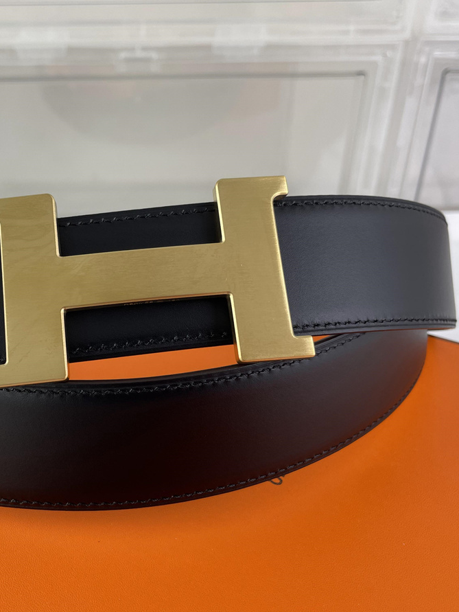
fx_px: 618
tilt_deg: -32.3
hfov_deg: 40.0
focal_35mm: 35
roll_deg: +1.7
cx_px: 136
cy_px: 307
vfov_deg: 52.6
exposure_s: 1/113
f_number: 1.6
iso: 32
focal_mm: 4.2
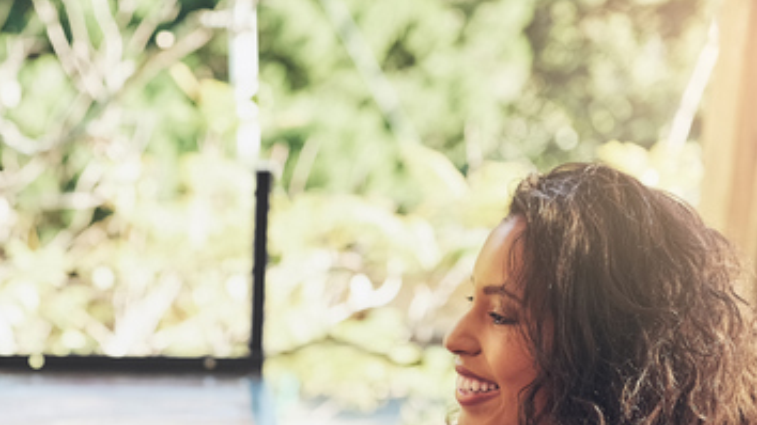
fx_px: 1505
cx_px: 124
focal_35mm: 75
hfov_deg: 27.5
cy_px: 445
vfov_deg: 15.7
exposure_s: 1/500
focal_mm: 35
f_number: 2
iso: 200
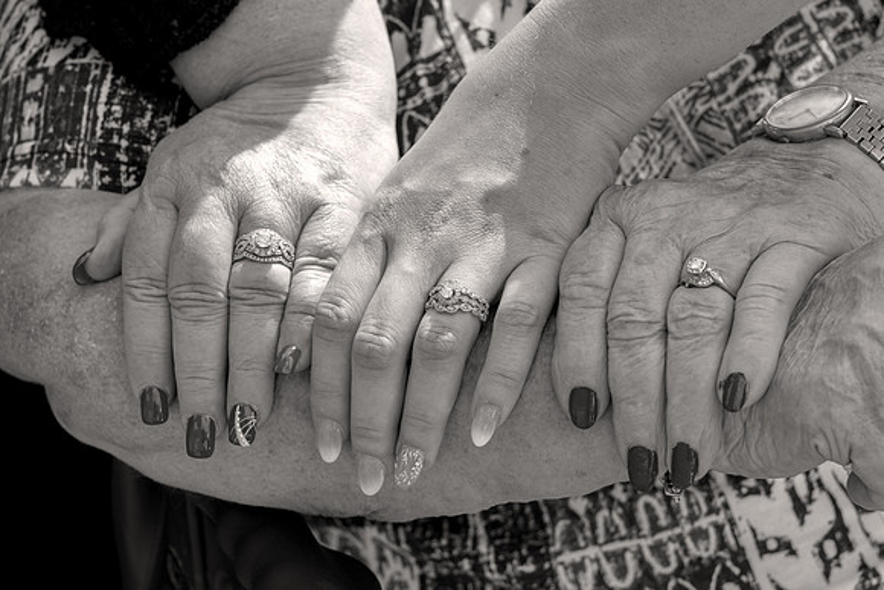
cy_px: 295
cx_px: 442
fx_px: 1719
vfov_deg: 19.5
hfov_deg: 28.8
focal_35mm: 70
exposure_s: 1/250
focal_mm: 70
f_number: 8
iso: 100
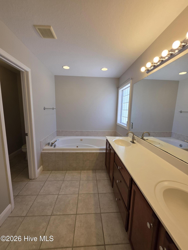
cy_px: 125
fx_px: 94
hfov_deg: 89.9
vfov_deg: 106.2
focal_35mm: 13
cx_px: 94
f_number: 1.9
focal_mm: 2.2
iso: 25
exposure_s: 1/120
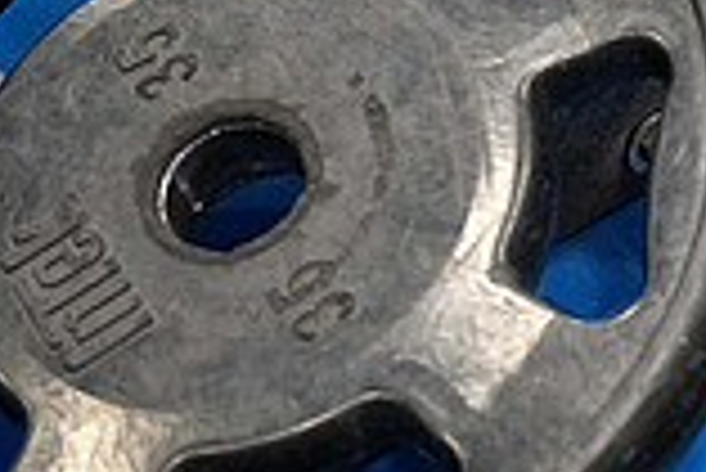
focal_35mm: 259
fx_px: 5084
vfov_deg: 5.3
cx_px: 890
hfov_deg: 7.9
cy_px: 155
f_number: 2.8
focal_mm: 70
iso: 6400
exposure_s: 1/250
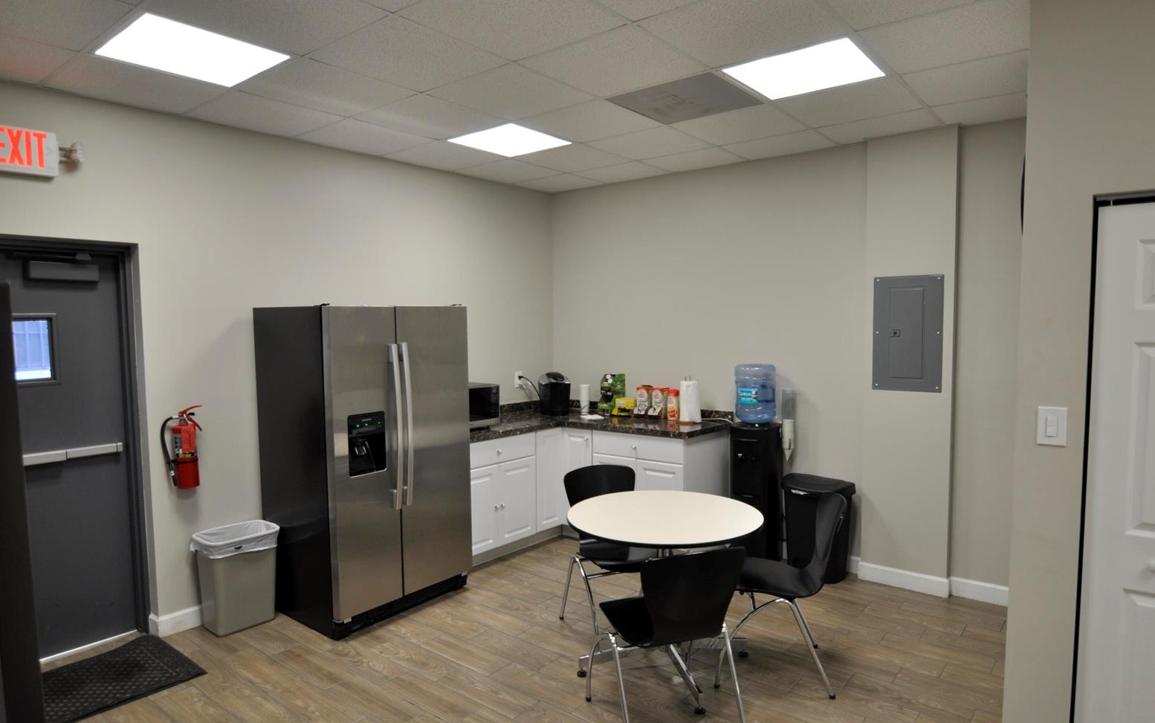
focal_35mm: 22
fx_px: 693
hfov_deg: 79.6
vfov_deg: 55.1
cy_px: 369
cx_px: 583
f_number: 3.2
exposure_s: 1/40
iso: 200
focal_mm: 14
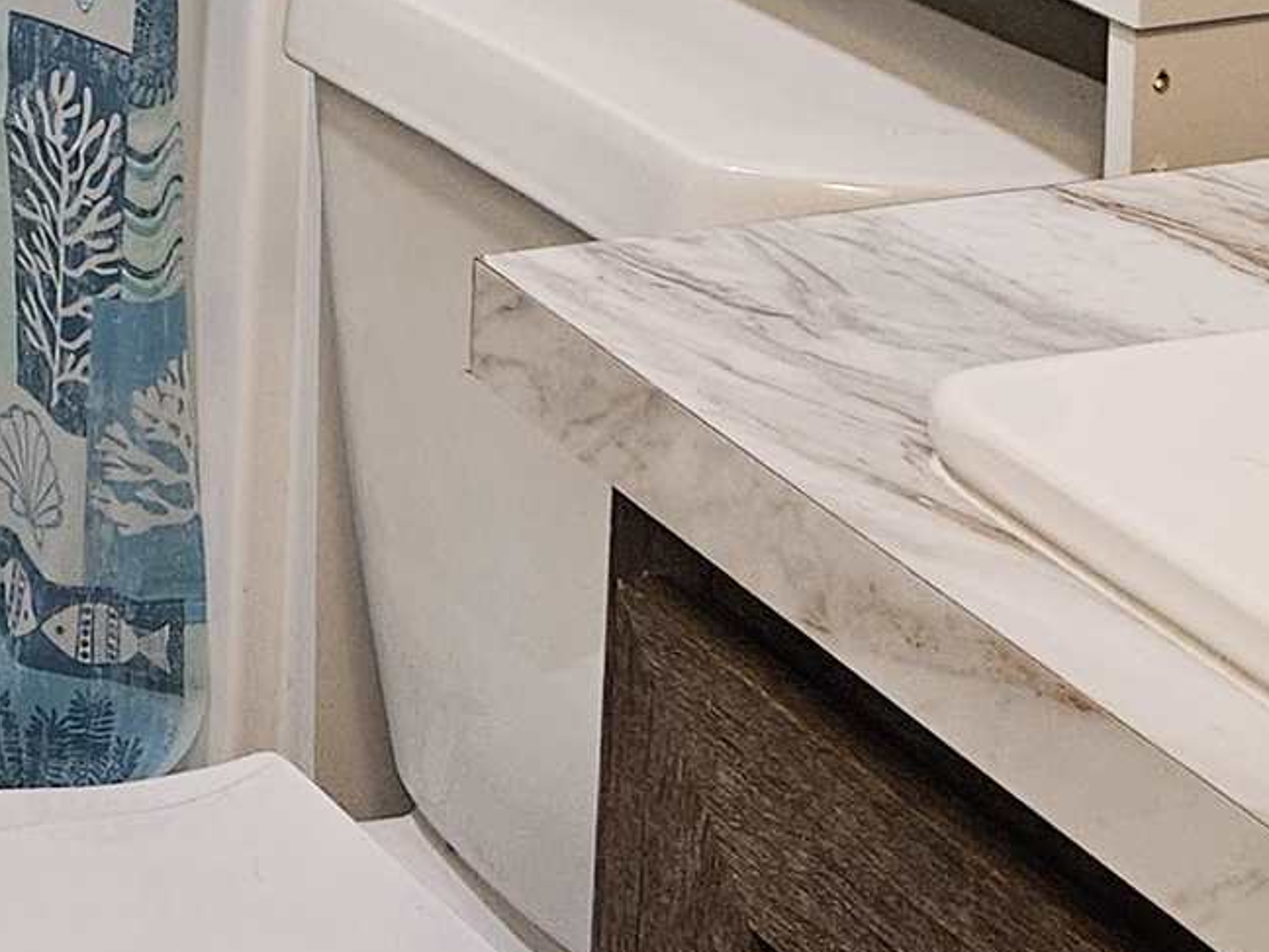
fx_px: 3996
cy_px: -1087
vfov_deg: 11.8
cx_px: -133
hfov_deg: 17.4
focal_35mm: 109
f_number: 1.8
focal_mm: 5.4
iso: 800
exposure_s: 1/120
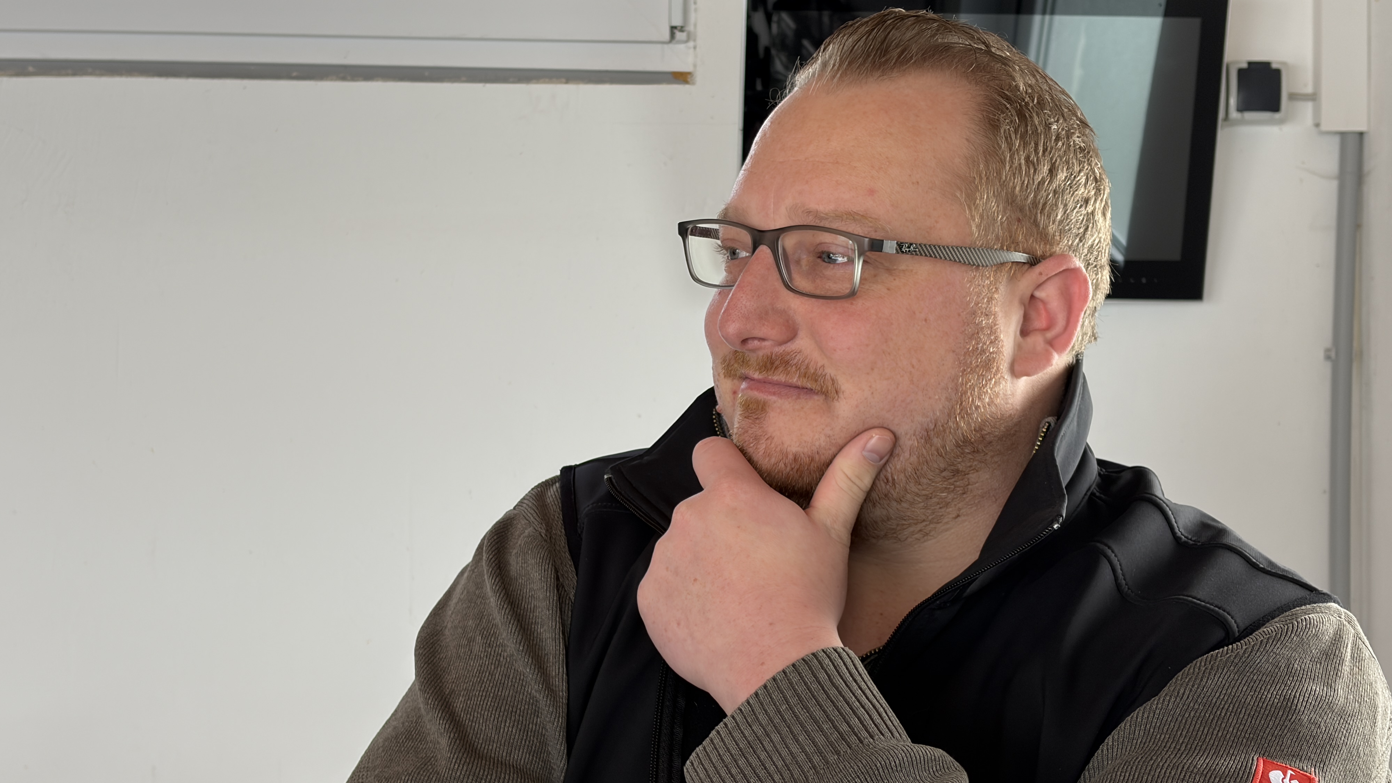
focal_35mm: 57
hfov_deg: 36.6
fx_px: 2104
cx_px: 695
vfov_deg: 21.1
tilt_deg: +1.1
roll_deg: +0.0
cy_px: 417
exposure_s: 1/50
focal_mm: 5.96
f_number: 1.6
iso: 32
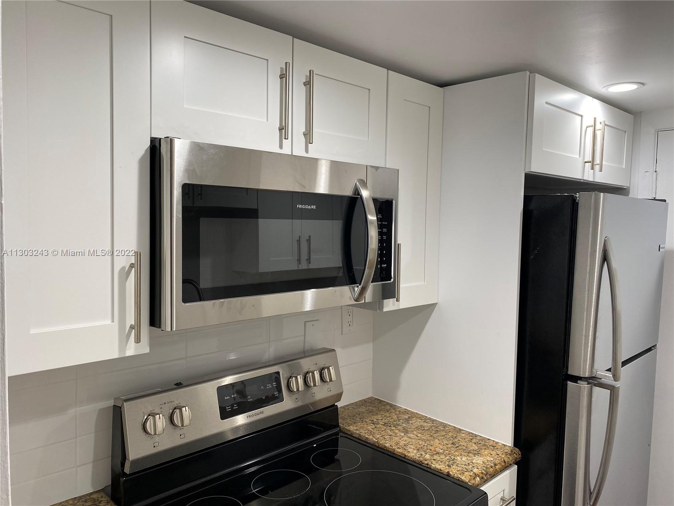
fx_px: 506
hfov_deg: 67.3
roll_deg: -1.2
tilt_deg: -2.5
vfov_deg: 53.1
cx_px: 337
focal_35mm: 26
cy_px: 253
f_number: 1.8
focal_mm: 4.25
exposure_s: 1/60
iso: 64
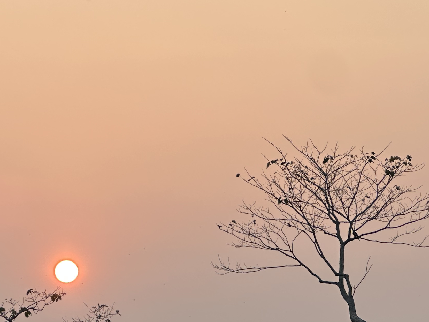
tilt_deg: +4.3
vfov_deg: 7.9
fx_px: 2318
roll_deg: +1.1
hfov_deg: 10.5
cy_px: 237
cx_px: 6
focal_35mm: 187
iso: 32
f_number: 2.8
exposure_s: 1/256
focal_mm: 9
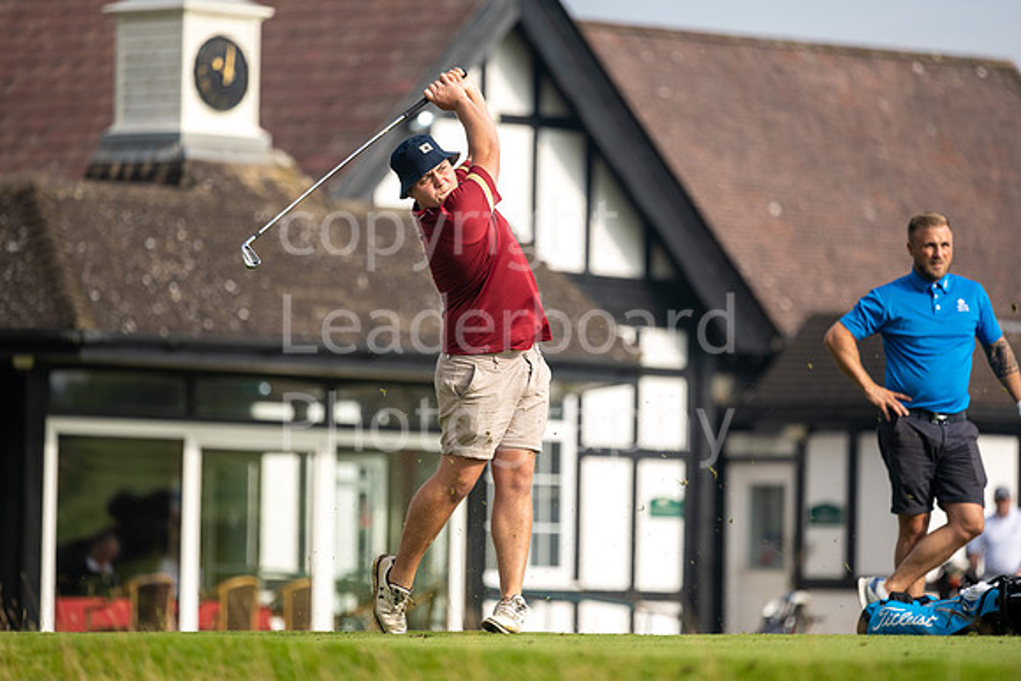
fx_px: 8510
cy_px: 340
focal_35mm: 300
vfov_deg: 4.6
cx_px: 510
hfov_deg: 6.9
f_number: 4
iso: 160
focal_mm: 300
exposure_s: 1/1000
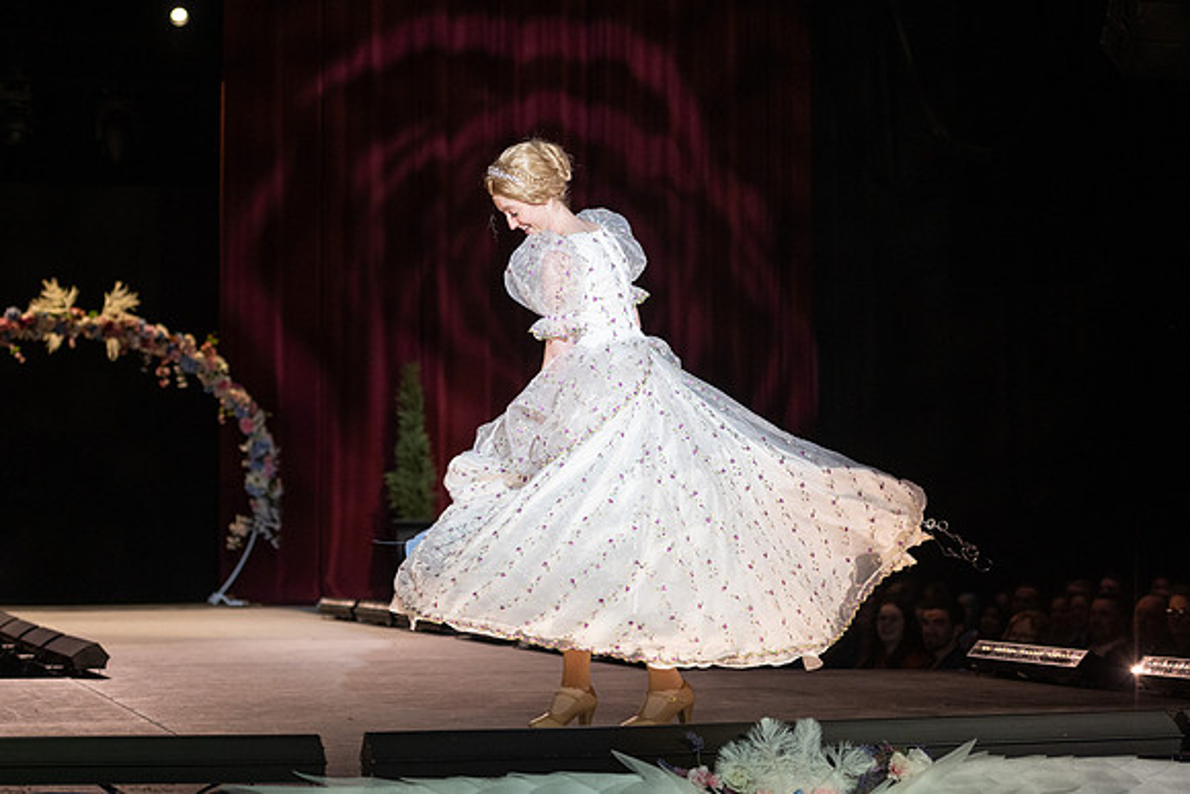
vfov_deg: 16.2
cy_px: 377
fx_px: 2790
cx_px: 585
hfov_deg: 24.1
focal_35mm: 84
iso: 640
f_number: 2.8
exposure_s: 1/800
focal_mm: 70
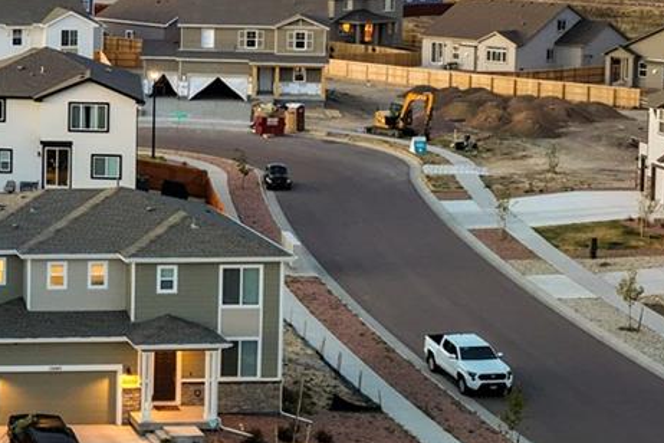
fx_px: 1789
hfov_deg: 18.9
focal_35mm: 97
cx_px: -282
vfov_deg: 13.9
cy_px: 26
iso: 640
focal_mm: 14.45
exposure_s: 1/15
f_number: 2
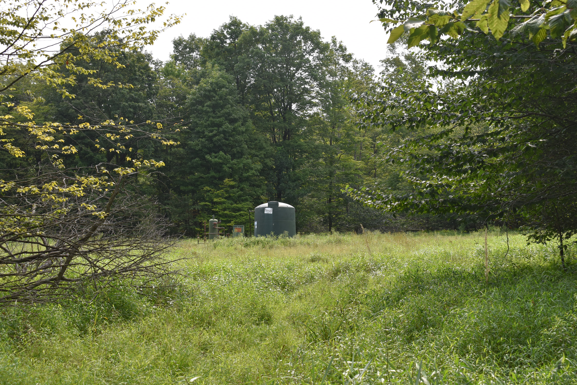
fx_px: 842
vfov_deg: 25.8
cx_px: 288
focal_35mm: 52
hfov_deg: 37.8
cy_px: 192
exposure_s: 1/250
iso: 250
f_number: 8
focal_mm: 35
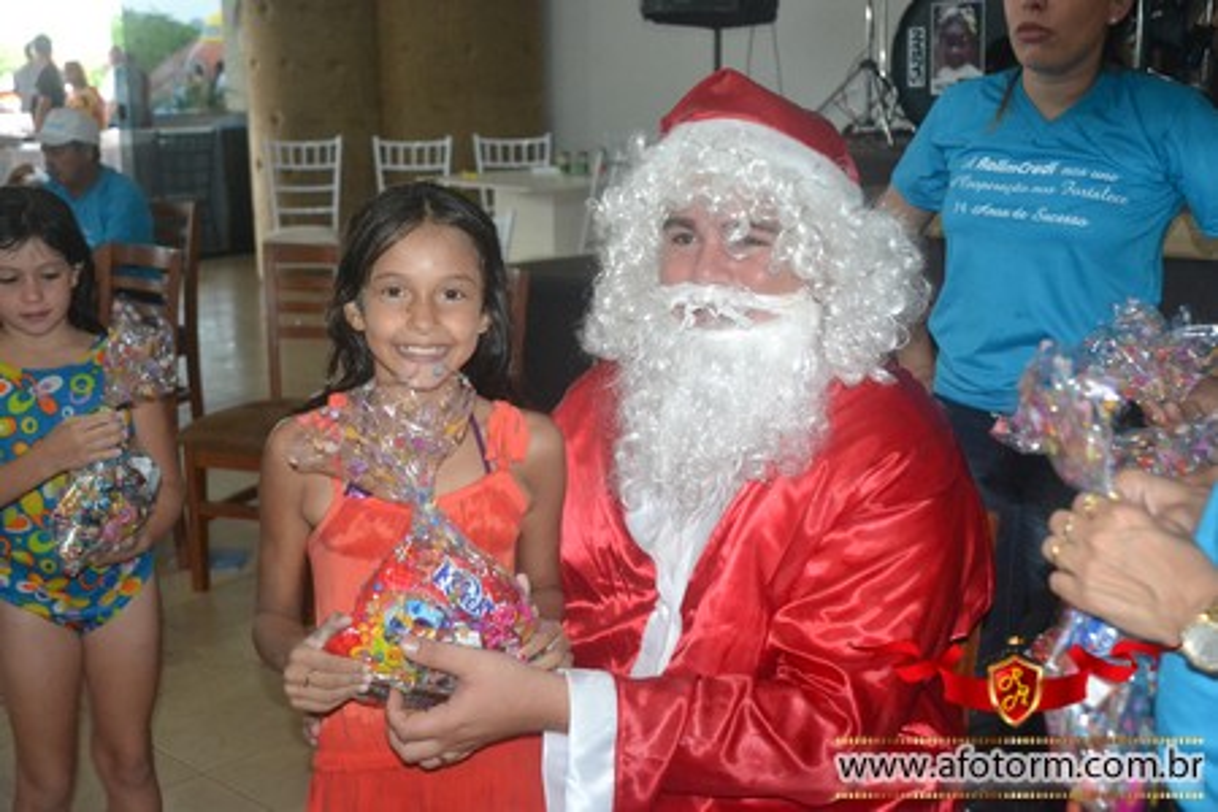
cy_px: 406
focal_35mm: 48
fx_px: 1624
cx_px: 609
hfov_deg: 41.1
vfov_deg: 28.1
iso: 3200
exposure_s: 1/60
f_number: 4.2
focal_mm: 32
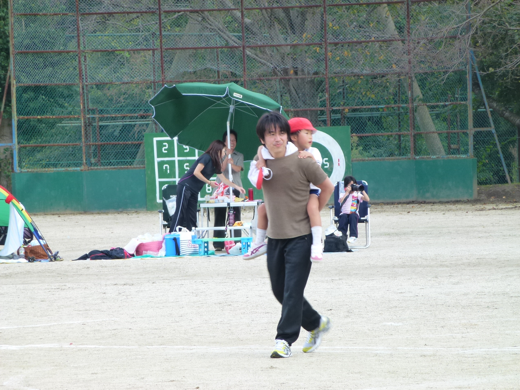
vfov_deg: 5.2
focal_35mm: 285
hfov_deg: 7.0
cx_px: 260
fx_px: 4281
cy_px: 195
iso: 160
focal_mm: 51
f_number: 5.7
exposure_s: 1/160
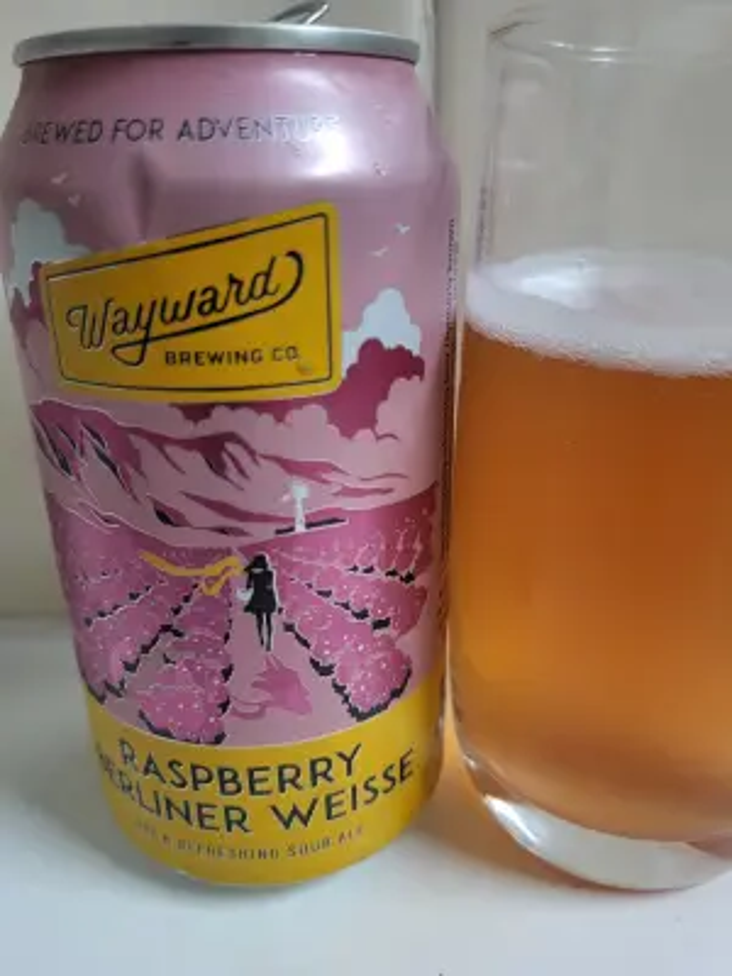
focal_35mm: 26
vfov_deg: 67.3
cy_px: 488
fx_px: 733
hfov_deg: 53.1
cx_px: 366
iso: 500
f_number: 1.8
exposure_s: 1/50
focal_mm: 5.4
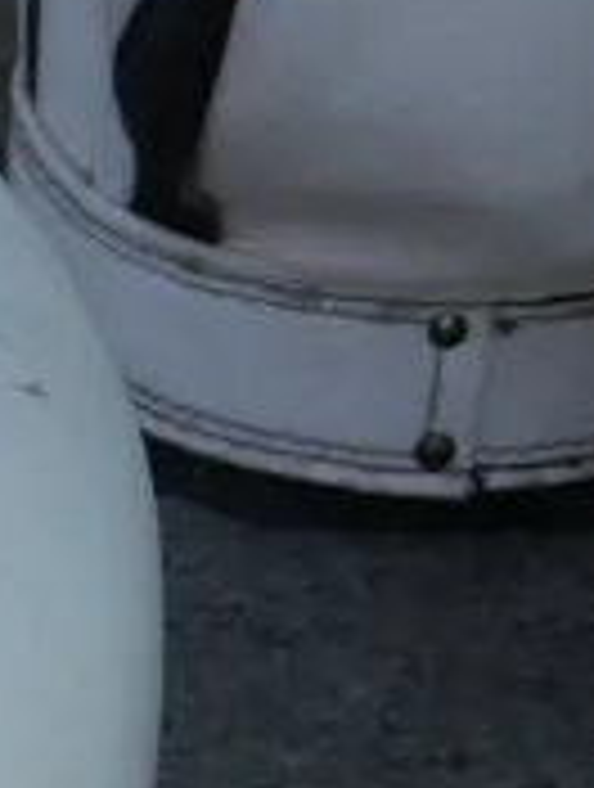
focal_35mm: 187
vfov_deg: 10.4
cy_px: 905
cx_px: -920
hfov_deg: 7.4
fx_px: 4263
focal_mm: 16
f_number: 5
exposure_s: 1/320
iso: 200
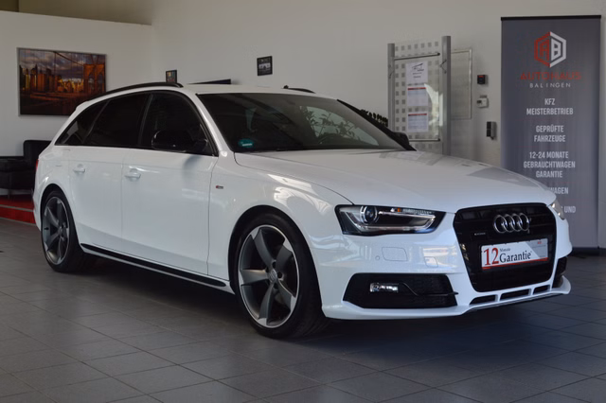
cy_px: 202
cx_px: 303
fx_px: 808
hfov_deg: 41.1
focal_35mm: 48
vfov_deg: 28.0
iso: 400
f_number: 8
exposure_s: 1/80
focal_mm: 32
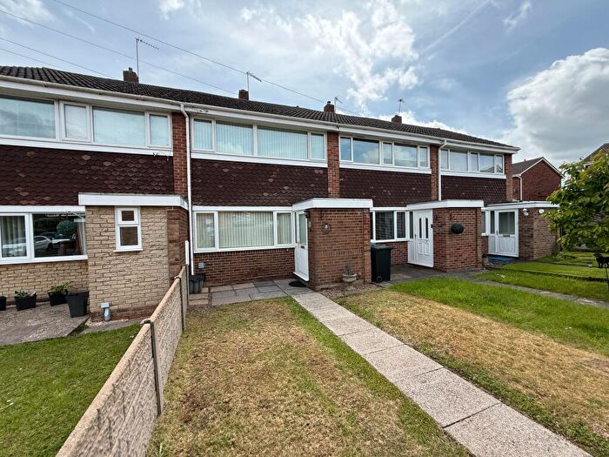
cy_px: 228
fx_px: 246
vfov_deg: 85.7
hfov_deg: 102.1
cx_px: 304
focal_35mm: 14
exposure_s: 1/770
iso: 50
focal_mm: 2.22
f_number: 2.2
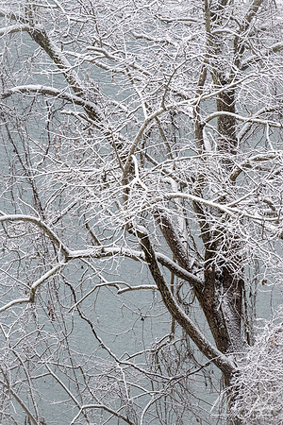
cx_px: 142
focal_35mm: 315
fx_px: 3714
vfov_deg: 6.5
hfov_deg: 4.4
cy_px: 212
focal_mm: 210
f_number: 8
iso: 800
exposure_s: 1/250
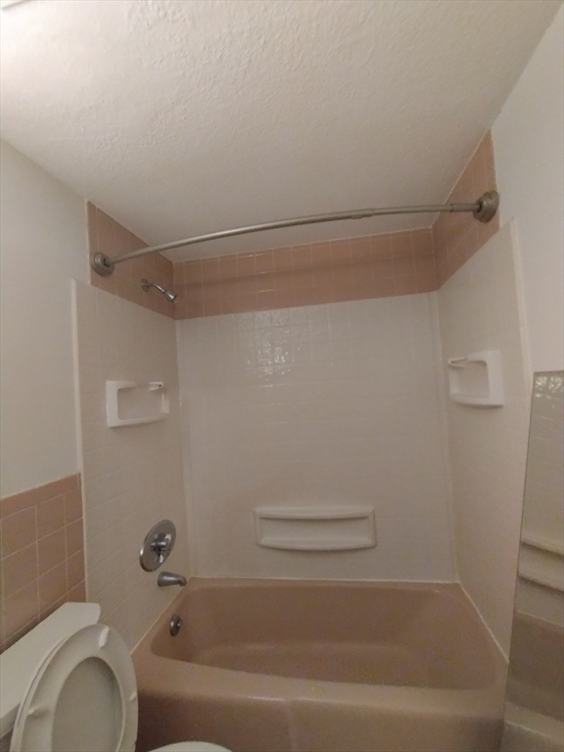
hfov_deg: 78.1
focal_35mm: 16
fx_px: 348
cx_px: 282
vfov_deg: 94.5
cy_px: 376
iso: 606
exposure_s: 1/30
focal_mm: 1.66
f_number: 2.2
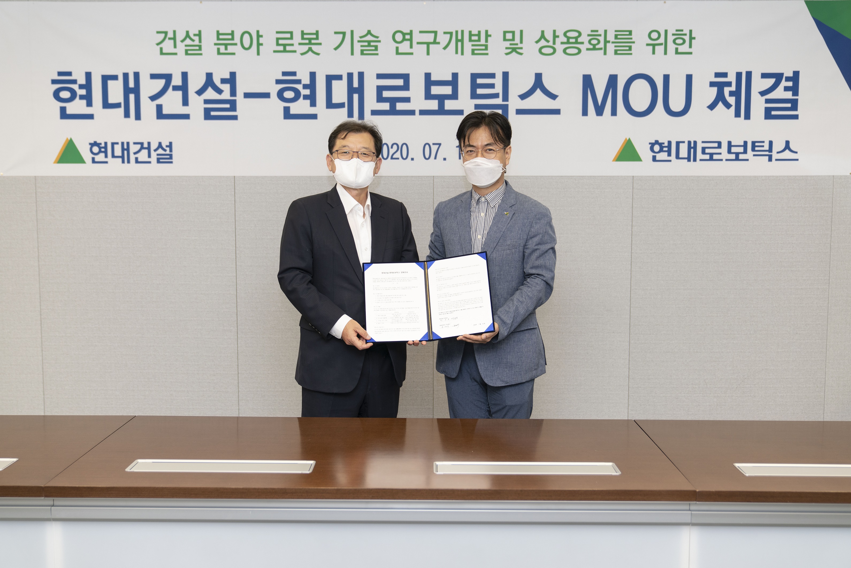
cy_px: 284
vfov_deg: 36.0
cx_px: 426
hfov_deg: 51.9
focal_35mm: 37
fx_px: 875
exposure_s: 1/50
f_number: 2.8
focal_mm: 37
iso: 320
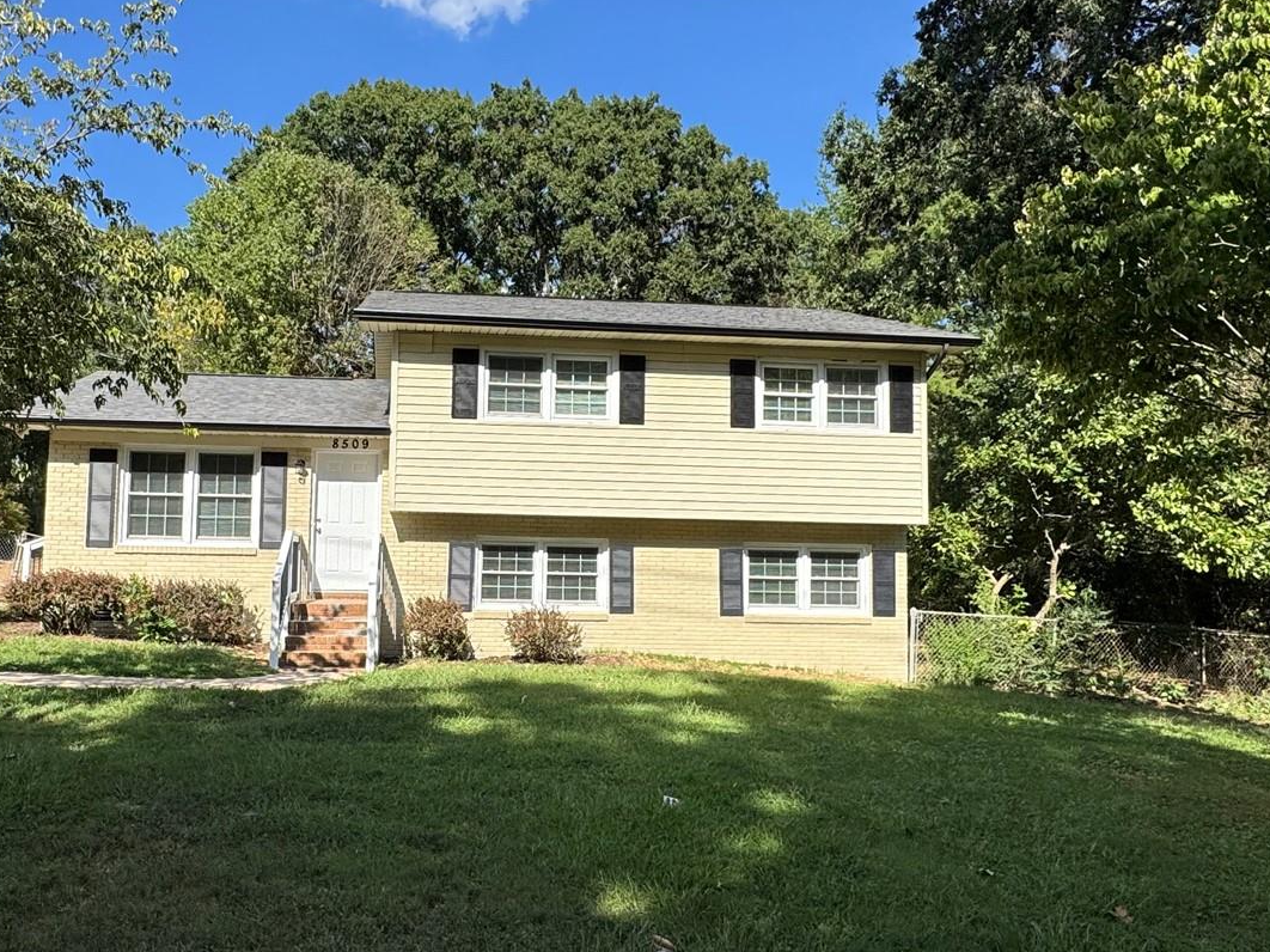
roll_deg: -0.9
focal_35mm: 27
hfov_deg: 64.7
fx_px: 990
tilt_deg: +4.0
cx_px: 501
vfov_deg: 51.3
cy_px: 493
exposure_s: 1/1832
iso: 40
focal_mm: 2.22
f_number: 2.2
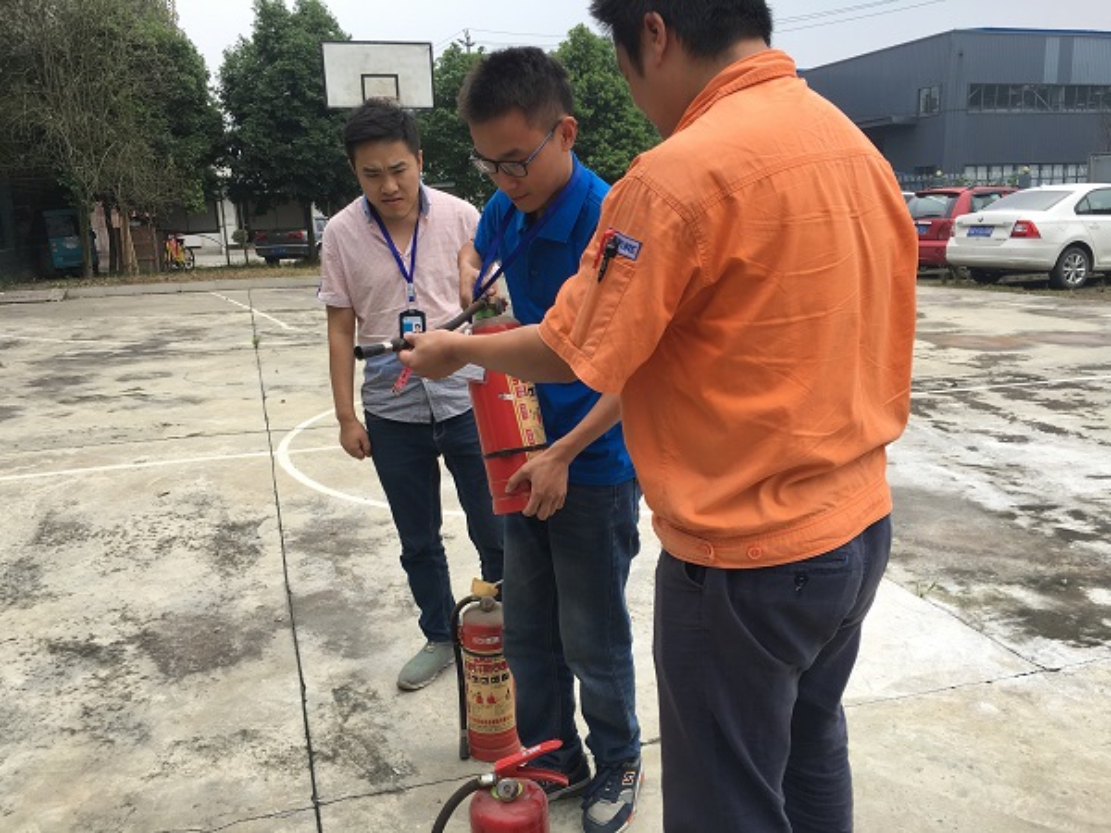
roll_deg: +0.9
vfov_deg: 48.2
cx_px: 556
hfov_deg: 61.7
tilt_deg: -9.7
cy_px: 416
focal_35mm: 29
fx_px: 931
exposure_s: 1/680
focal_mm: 4.15
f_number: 2.2
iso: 25
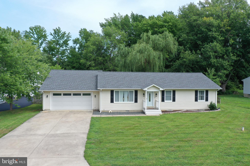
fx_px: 194
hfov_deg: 65.5
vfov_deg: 46.4
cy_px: 83
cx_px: 125
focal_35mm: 28
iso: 100
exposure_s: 1/320
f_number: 5
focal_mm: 10.26
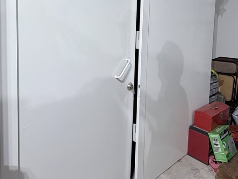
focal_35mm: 28
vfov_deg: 47.8
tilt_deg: -4.5
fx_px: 193
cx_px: 111
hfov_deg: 63.4
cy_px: 43
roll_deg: -0.4
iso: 160
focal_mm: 2.22
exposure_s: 1/120
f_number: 2.2
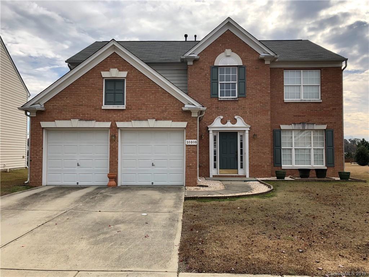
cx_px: 184
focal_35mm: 28
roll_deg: +0.7
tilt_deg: +3.9
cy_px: 138
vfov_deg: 49.7
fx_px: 298
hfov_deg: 63.4
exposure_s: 1/1350
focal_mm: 3.99
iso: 20
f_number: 1.8
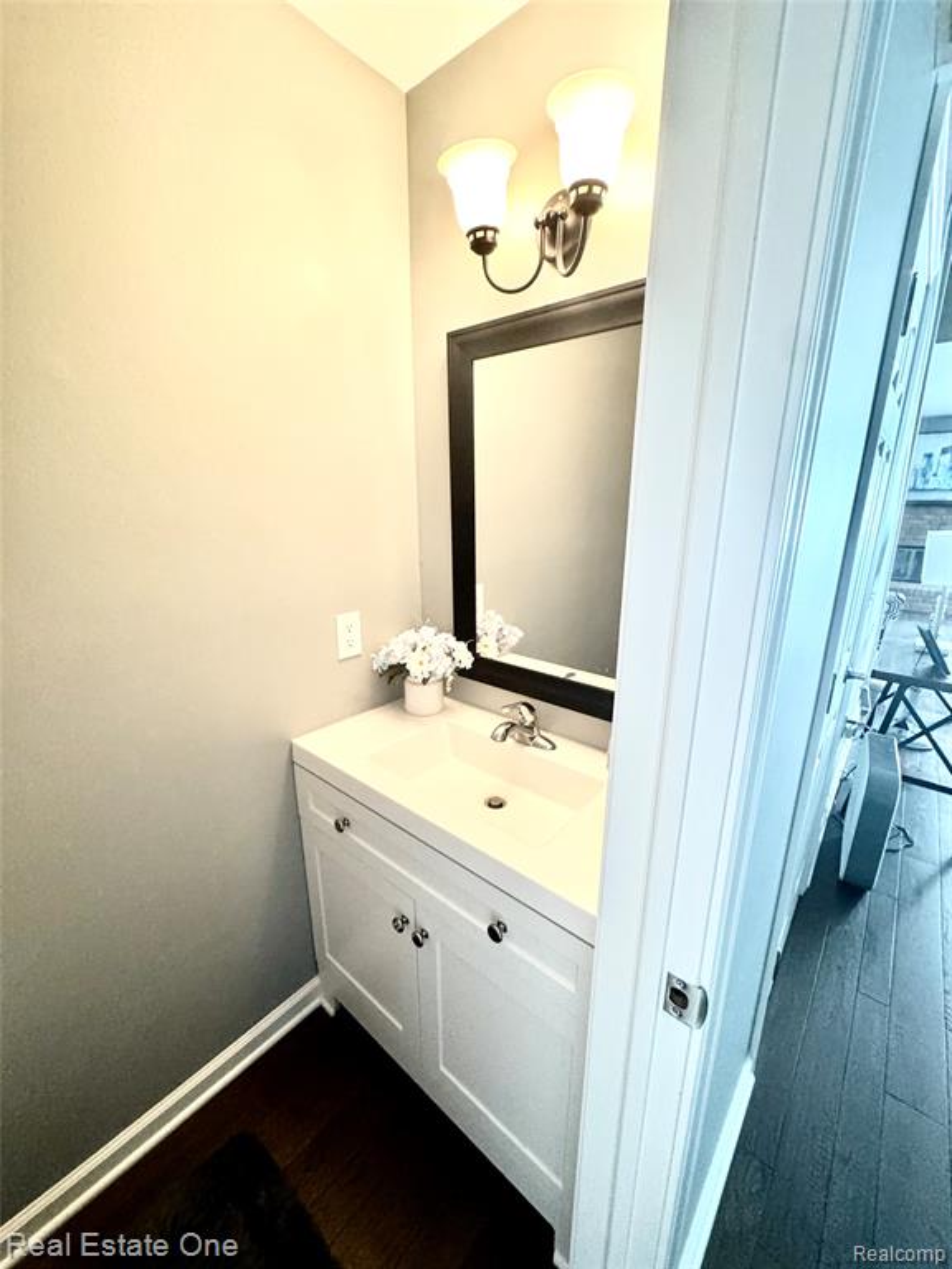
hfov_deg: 85.7
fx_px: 513
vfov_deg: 102.1
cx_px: 476
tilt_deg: -16.0
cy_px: 634
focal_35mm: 14
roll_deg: +0.0
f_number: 2.2
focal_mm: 2.22
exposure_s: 1/60
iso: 500
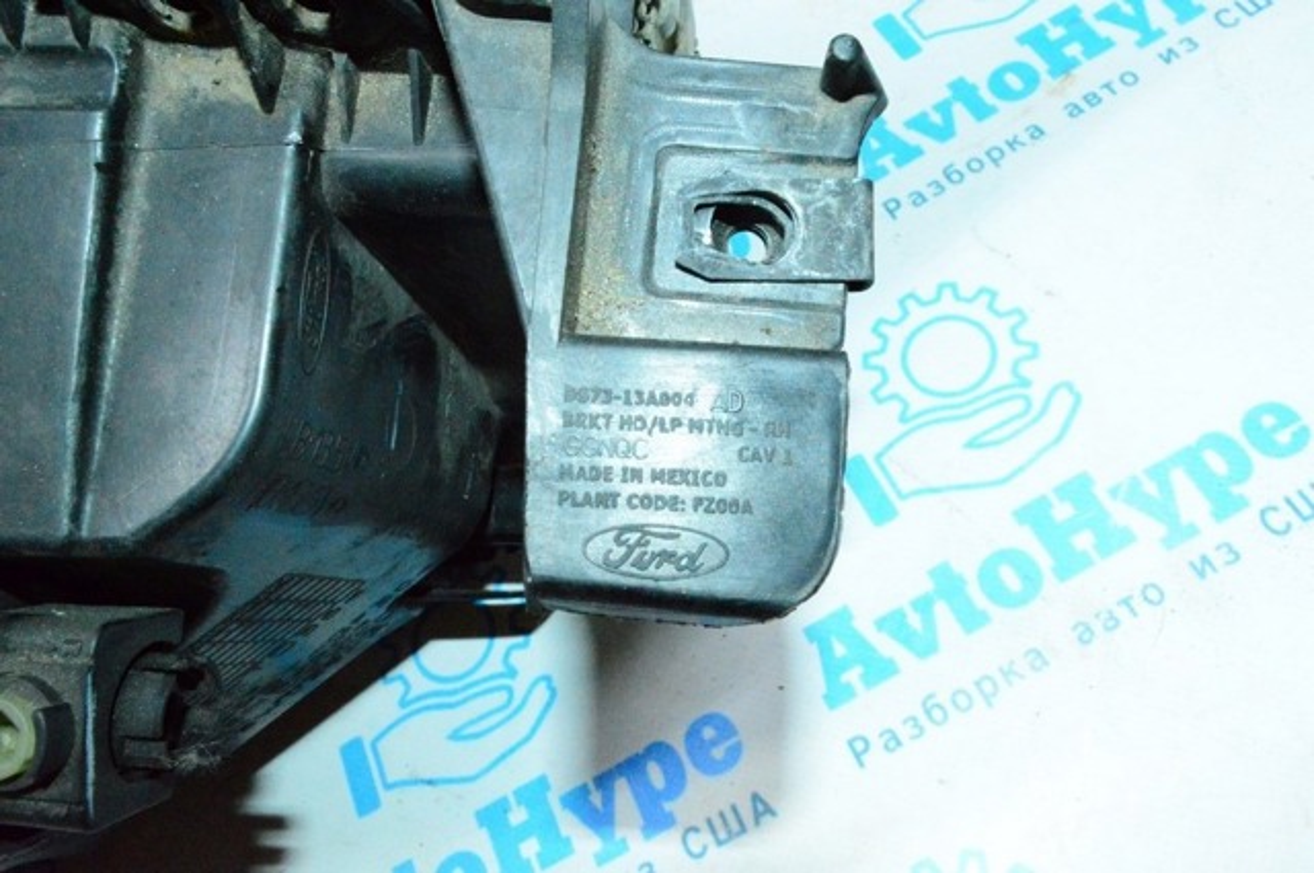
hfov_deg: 62.0
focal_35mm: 30
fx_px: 1094
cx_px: 657
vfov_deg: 43.5
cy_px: 436
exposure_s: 1/80
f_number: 25
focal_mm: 20
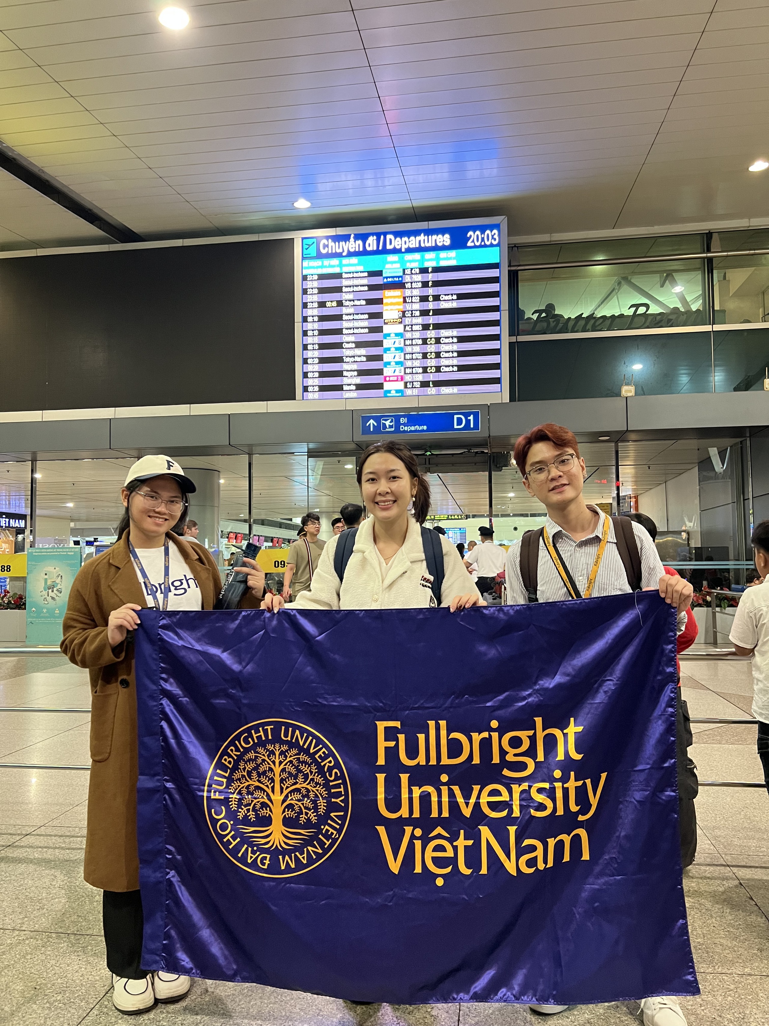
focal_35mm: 26
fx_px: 770
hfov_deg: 53.1
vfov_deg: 67.3
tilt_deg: +4.2
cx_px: 384
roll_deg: -0.2
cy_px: 513
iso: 320
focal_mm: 5.7
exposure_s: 1/50
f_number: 1.5
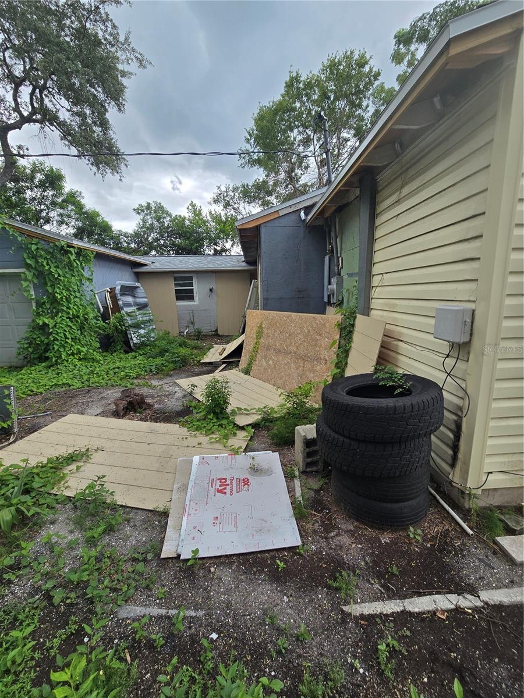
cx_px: 262
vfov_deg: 106.2
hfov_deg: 89.9
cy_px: 349
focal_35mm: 13
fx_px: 262
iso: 50
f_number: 2.2
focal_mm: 2.2
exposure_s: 1/394
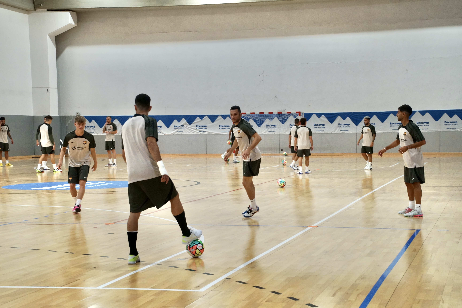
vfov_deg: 18.2
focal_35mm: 75
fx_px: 962
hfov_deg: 27.0
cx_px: 231
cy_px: 154
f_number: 5
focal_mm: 50
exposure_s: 1/80
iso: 640
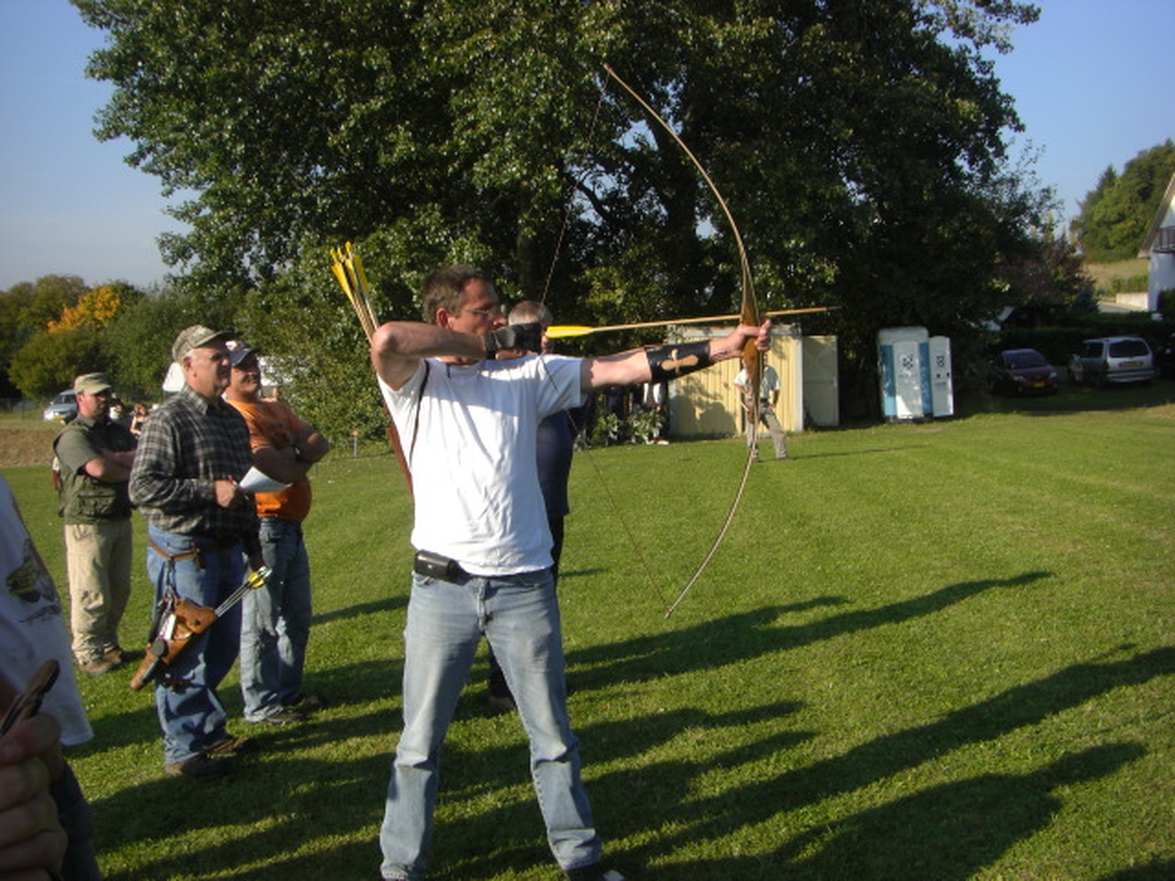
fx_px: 1290
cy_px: 440
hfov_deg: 49.0
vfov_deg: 37.7
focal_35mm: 38
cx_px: 588
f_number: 4.6
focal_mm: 6.3
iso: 50
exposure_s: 1/250
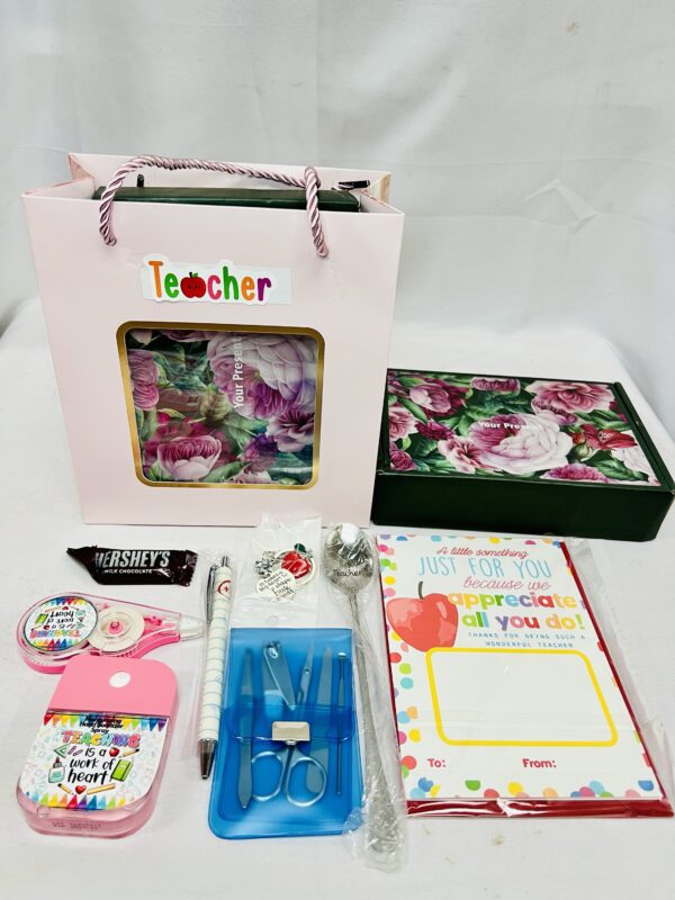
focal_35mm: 26
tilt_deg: -35.4
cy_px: 450
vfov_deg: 67.3
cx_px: 338
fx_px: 676
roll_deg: -4.2
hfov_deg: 53.1
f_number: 1.5
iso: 125
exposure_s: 1/60
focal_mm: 5.7
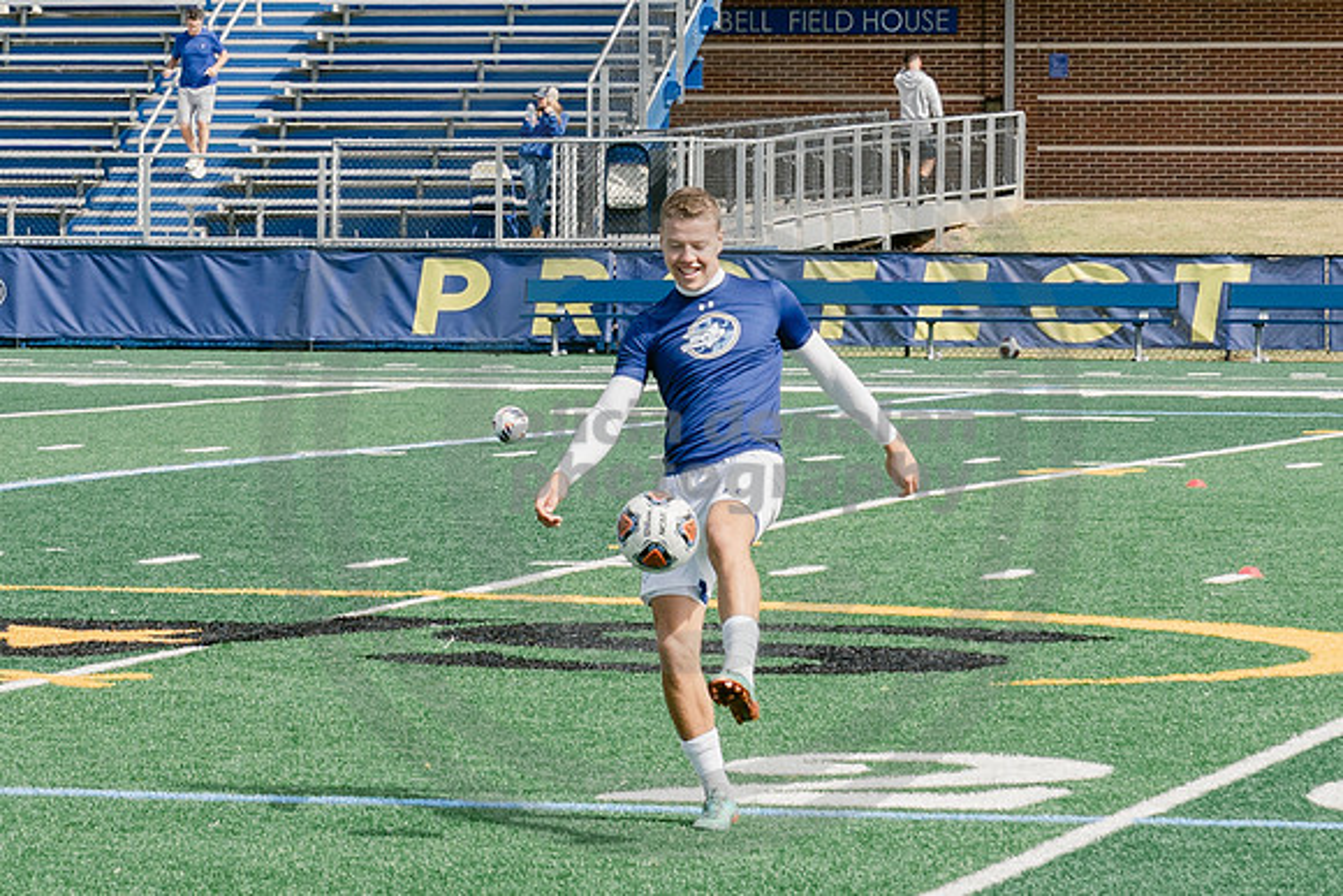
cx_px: 119
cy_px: 459
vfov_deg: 6.0
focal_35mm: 229
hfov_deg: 8.9
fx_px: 8558
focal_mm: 70
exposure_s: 1/1250
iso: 400
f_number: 5.6
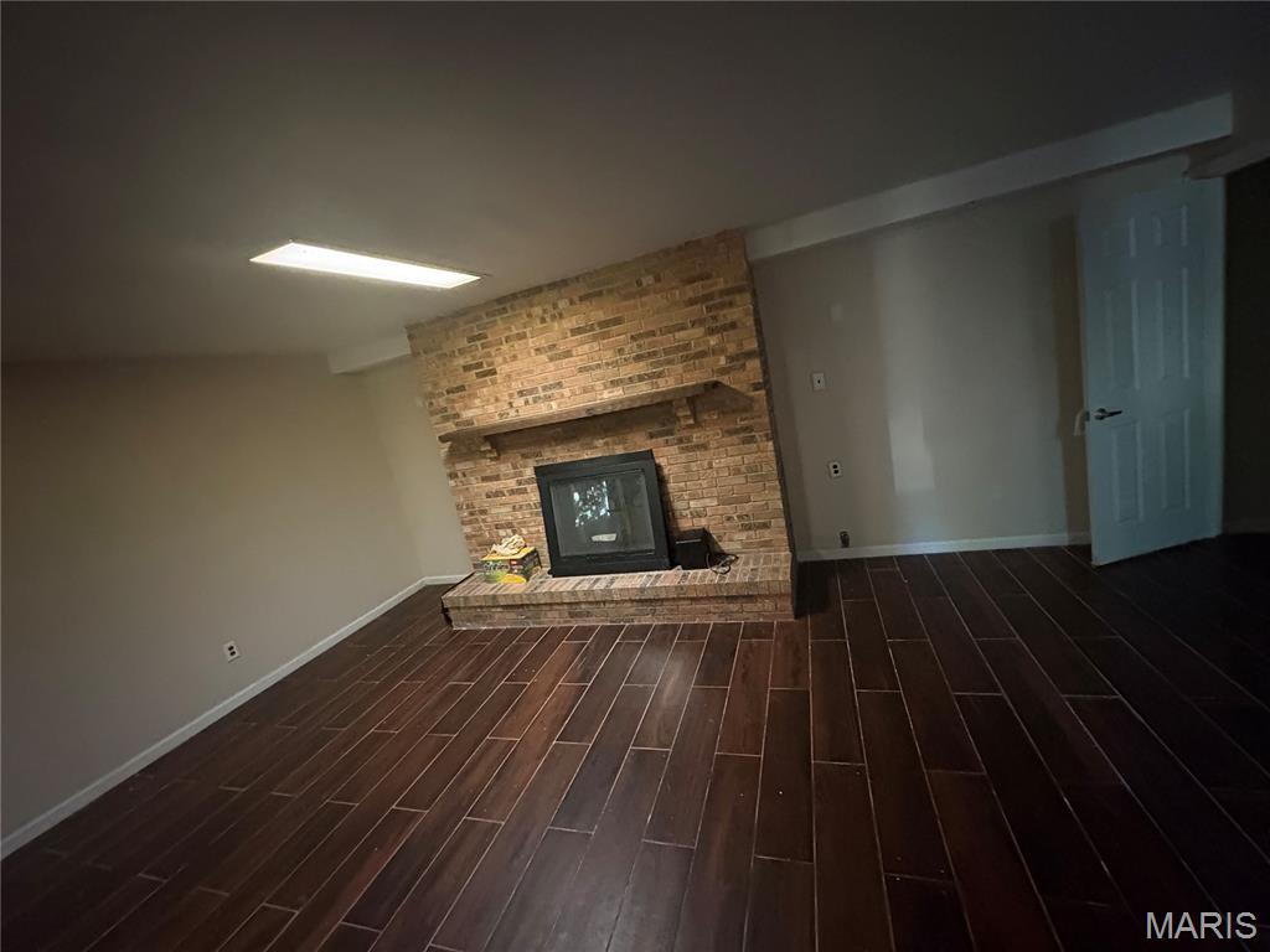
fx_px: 514
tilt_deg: -11.1
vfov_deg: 85.7
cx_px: 635
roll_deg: +11.9
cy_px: 476
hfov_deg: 102.1
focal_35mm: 14
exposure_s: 1/30
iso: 1600
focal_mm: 2.22
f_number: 2.2
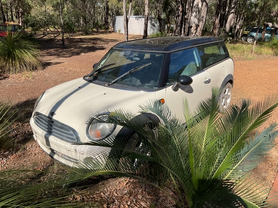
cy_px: 104
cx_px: 139
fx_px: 233
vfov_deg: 48.2
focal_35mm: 29
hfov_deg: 61.7
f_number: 1.8
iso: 16
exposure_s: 1/1730
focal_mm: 3
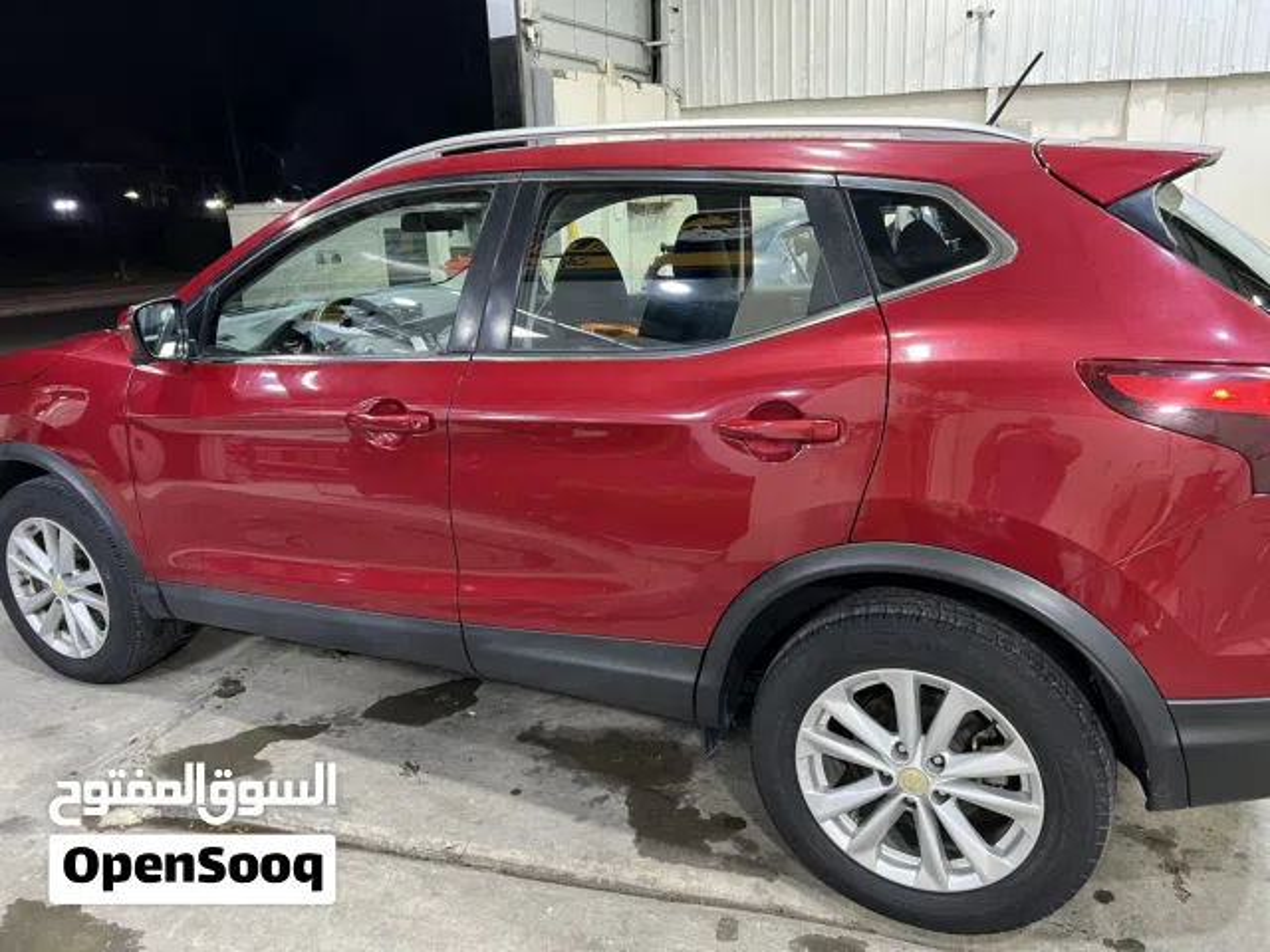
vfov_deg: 53.1
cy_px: 476
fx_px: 954
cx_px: 635
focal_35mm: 26
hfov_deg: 67.3
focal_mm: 5.7
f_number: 1.5
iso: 160
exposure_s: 1/50
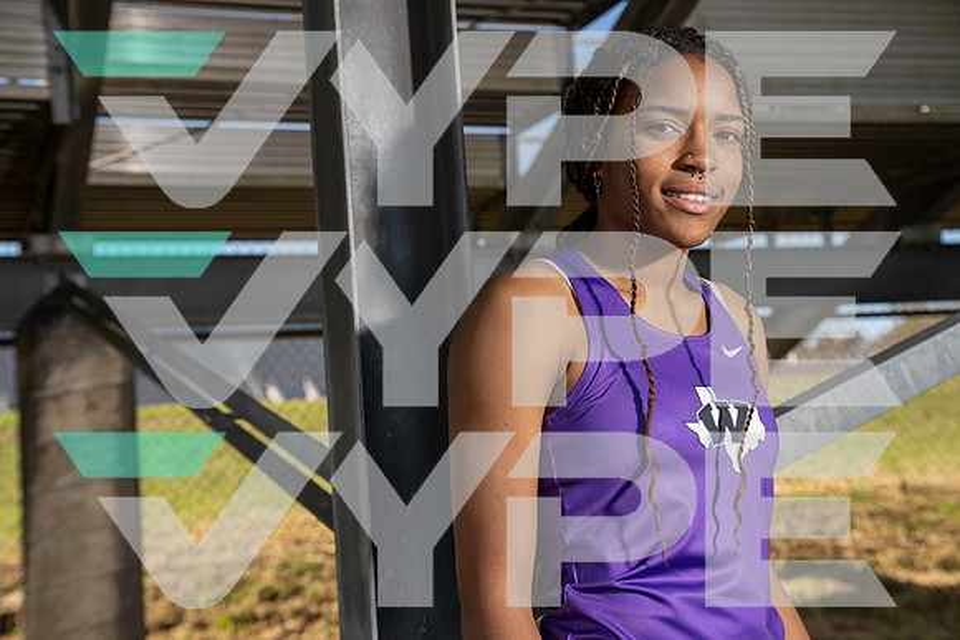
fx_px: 1520
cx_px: 480
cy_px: 320
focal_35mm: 57
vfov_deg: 23.8
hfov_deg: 35.0
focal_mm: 57
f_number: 5
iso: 100
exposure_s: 1/250
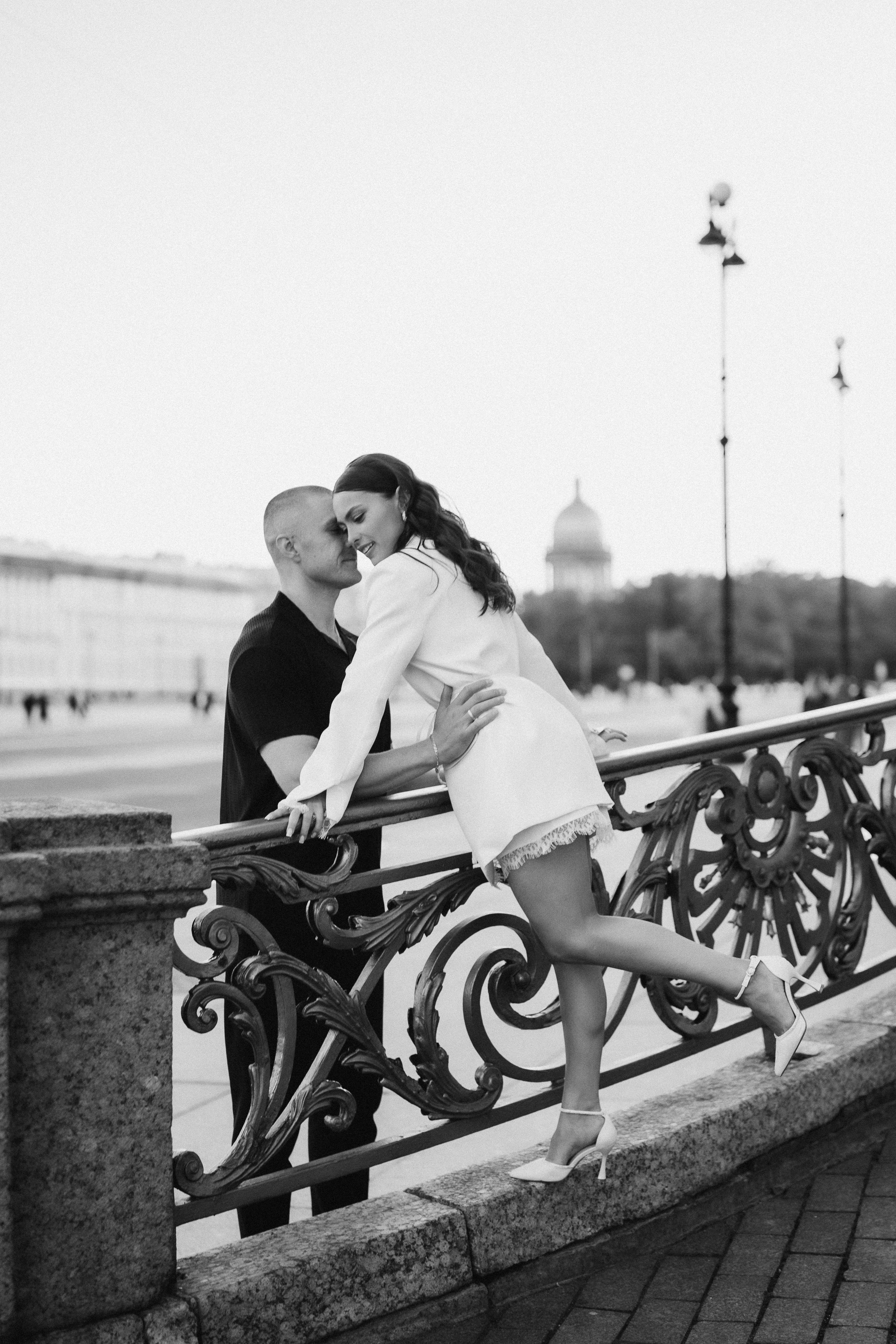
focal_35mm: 52
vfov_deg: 38.2
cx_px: 448
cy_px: 672
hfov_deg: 26.0
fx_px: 1941
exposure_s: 1/250
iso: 100
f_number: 1.2
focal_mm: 35
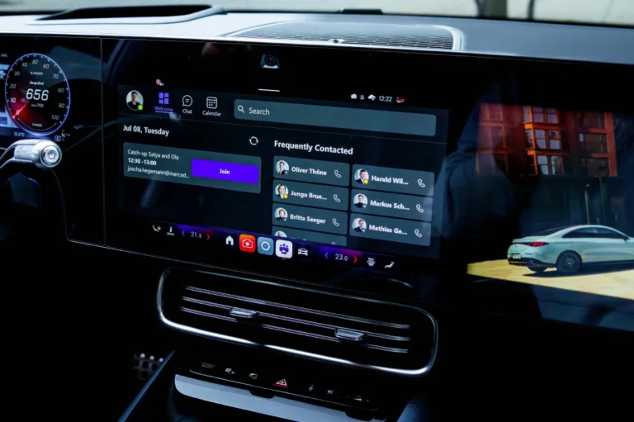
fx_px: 440
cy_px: 211
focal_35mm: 25
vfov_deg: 51.2
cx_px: 317
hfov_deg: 71.5
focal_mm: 25
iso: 1250
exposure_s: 1/500
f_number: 4
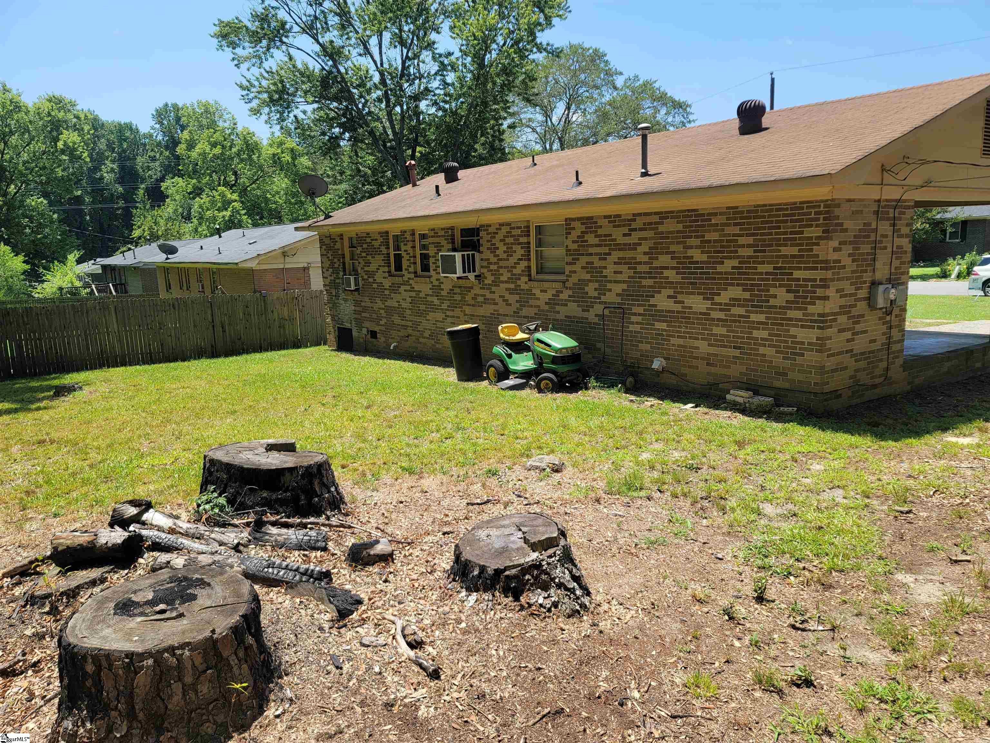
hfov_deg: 69.4
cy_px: 372
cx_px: 495
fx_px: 715
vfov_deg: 54.9
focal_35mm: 25
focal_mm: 7
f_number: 1.8
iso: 20
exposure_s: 1/579
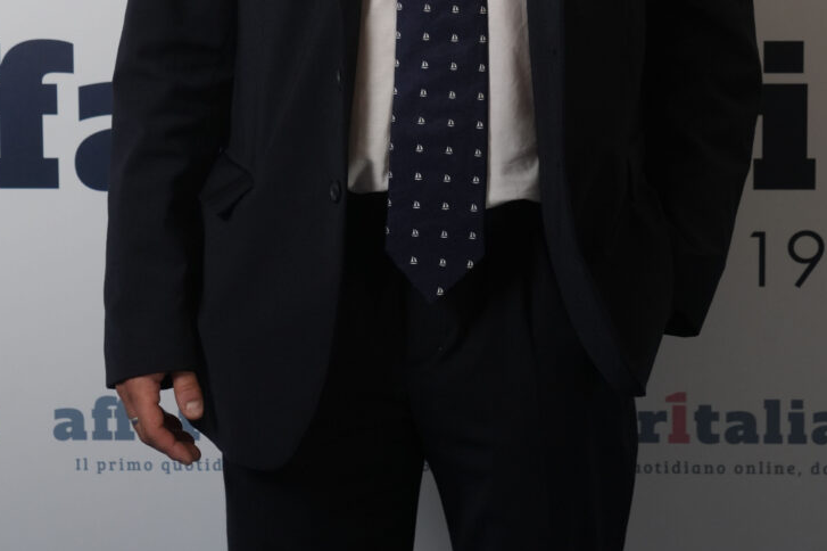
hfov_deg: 18.8
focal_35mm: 109
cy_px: -100
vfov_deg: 12.3
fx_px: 2503
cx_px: 420
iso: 1600
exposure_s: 1/160
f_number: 7.1
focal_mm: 66
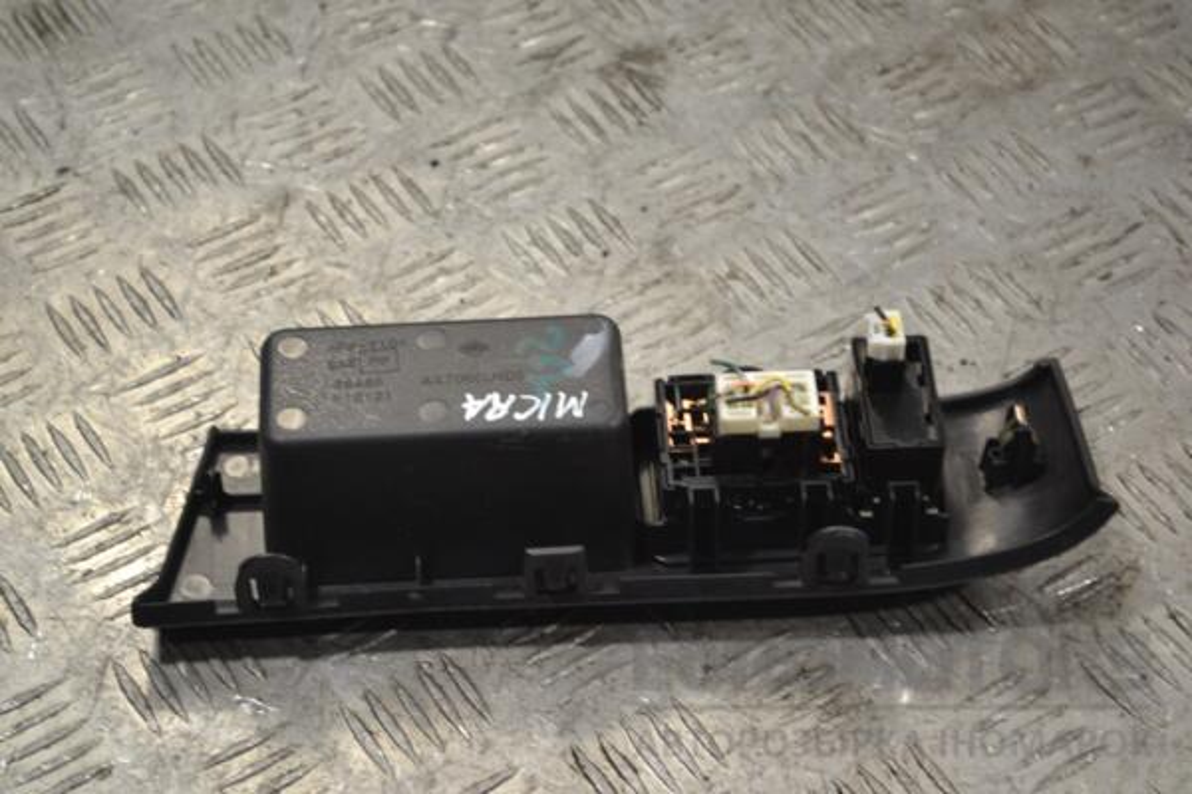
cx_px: 596
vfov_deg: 16.6
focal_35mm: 82
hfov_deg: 24.6
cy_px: 397
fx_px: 2731
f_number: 5.6
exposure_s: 1/80
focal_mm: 55
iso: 400
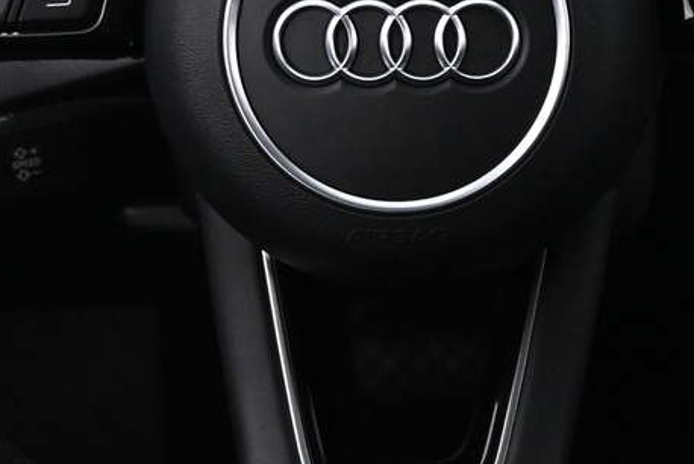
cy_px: 27
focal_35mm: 106
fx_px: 2045
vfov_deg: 12.8
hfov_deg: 19.3
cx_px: 380
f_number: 3.8
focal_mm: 20
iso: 2800
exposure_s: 1/30
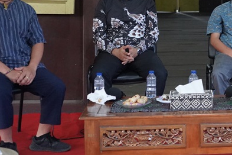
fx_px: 541
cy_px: 18
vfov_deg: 16.1
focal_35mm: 84
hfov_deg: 23.2
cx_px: 233
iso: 10000
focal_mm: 33
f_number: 4
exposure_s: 1/160
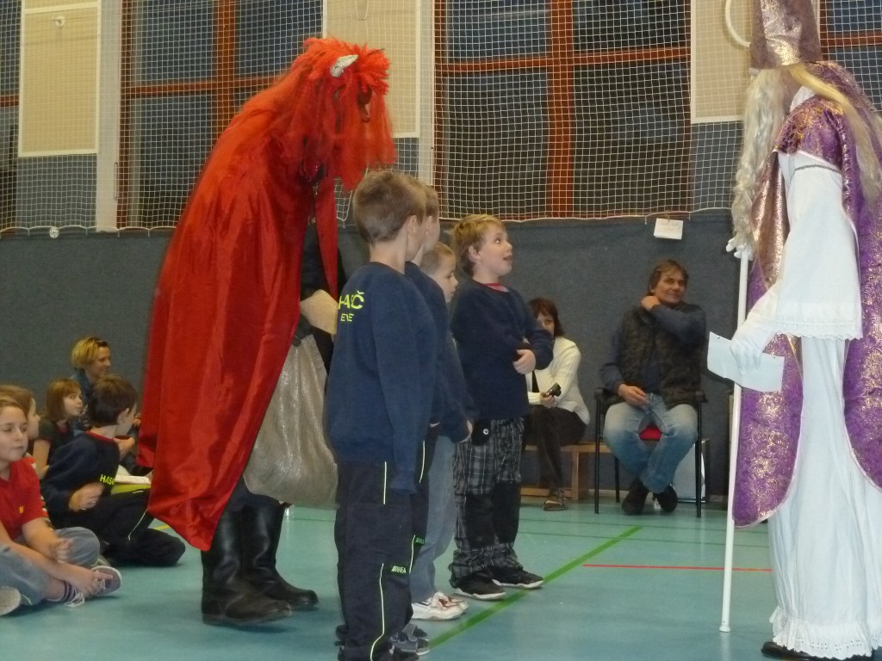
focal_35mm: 52
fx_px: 1325
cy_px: 330
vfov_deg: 28.0
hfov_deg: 36.8
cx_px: 441
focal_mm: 8.5
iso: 800
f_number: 3.8
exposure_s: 1/30
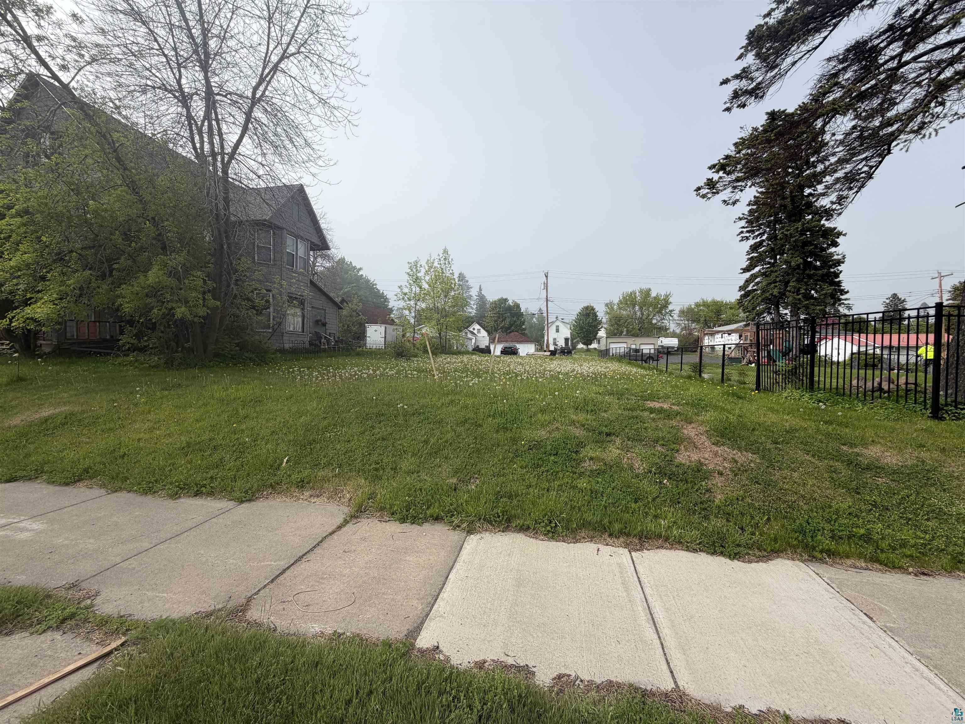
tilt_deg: +0.4
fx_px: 390
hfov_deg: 102.1
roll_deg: +0.6
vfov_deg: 85.7
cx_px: 482
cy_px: 362
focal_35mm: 14
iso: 20
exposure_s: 1/955
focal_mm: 2.22
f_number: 2.2
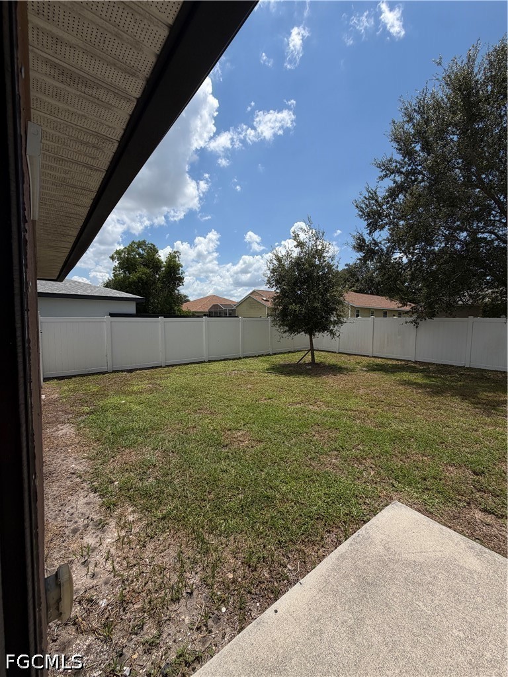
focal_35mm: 14
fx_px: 274
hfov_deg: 85.7
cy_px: 338
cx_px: 254
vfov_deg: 102.1
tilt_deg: -4.4
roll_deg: -0.9
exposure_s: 1/2165
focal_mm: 2.22
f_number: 2.2
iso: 20
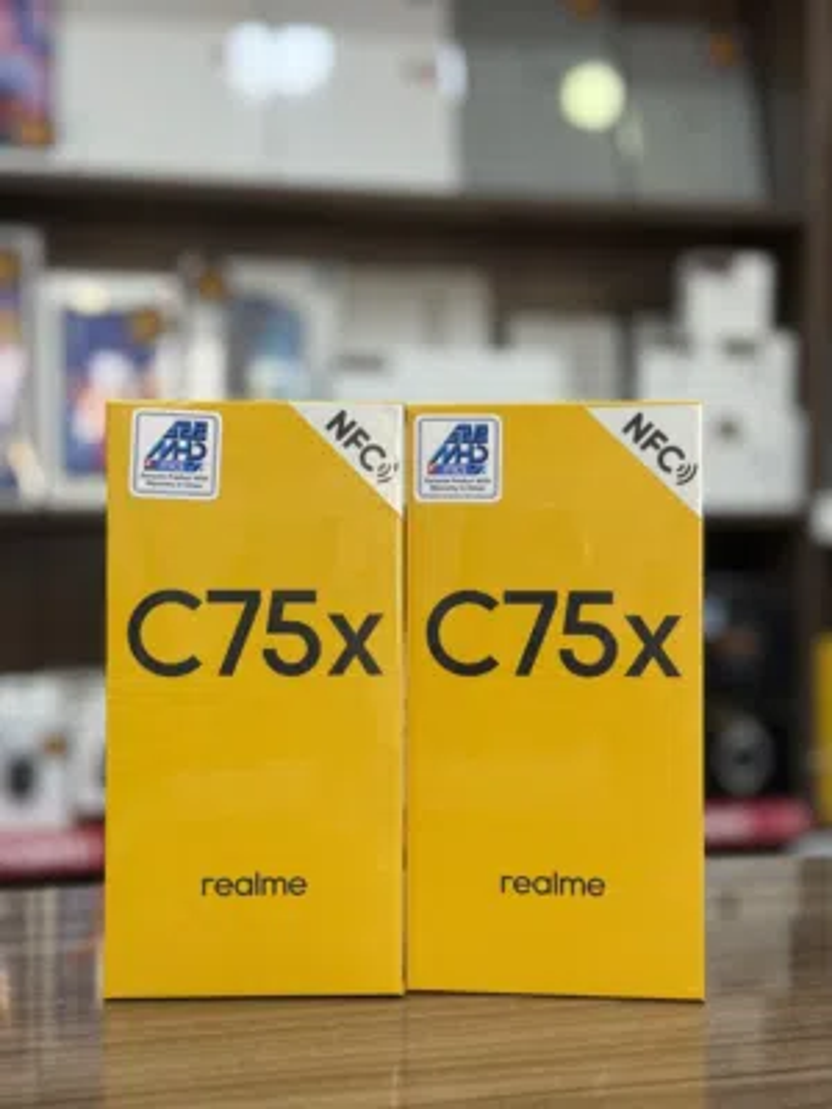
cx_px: 416
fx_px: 1538
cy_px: 554
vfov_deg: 39.7
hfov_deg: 30.3
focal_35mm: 48
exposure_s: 1/100
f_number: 1.78
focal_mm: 6.76
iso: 50
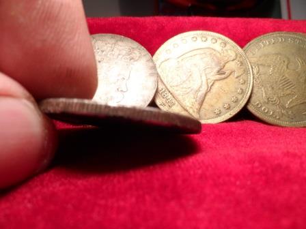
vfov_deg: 56.8
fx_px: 212
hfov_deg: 71.6
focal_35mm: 24
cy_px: 114
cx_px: 153
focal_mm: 4
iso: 80
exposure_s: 1/45
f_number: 3.2
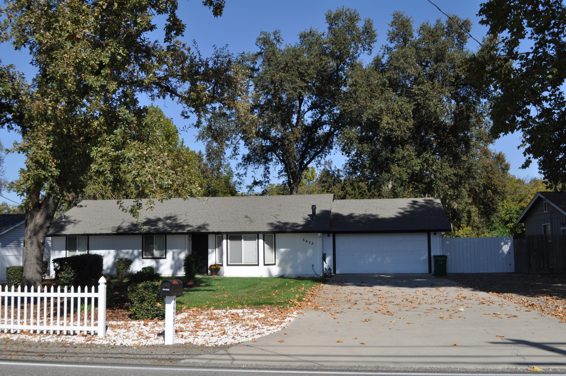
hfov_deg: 53.2
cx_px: 283
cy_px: 188
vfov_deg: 36.8
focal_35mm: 36
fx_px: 565
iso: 200
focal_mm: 24
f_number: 10
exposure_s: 1/400
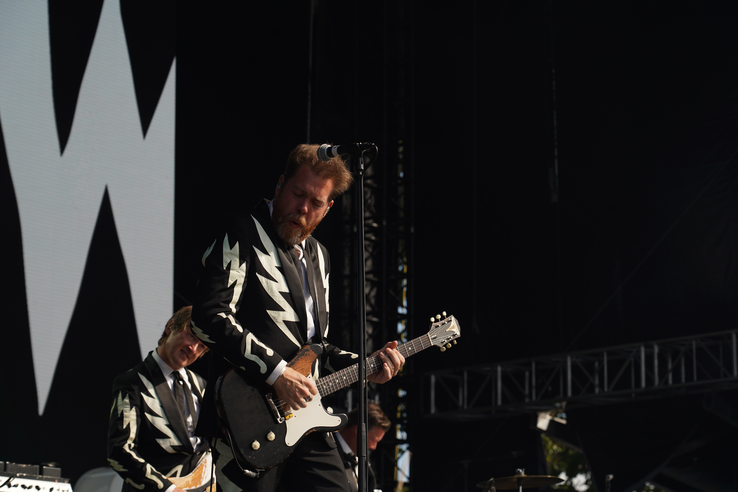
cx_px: 369
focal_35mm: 105
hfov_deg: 19.5
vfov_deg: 13.0
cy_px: 246
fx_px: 2152
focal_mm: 105
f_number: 6.3
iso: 100
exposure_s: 1/320
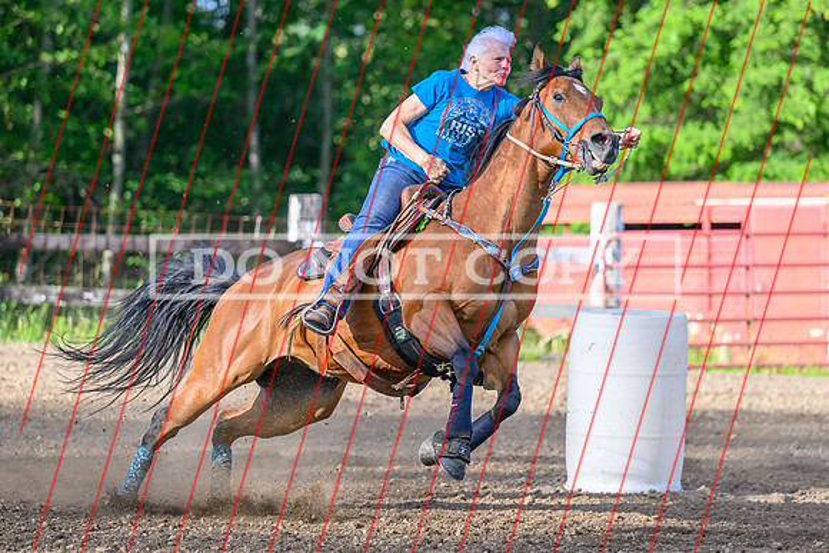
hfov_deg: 11.7
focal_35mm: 176
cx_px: 427
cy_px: 287
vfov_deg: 7.8
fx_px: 4063
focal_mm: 125
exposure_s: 1/2500
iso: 500
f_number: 2.8
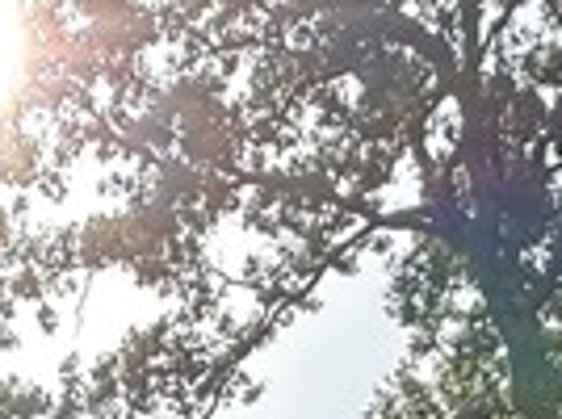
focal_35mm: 107
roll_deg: -1.3
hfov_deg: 17.6
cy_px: 1324
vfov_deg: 9.8
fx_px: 1734
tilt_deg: -2.4
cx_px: -96
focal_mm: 2.22
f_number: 2.2
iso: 64
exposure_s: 1/742
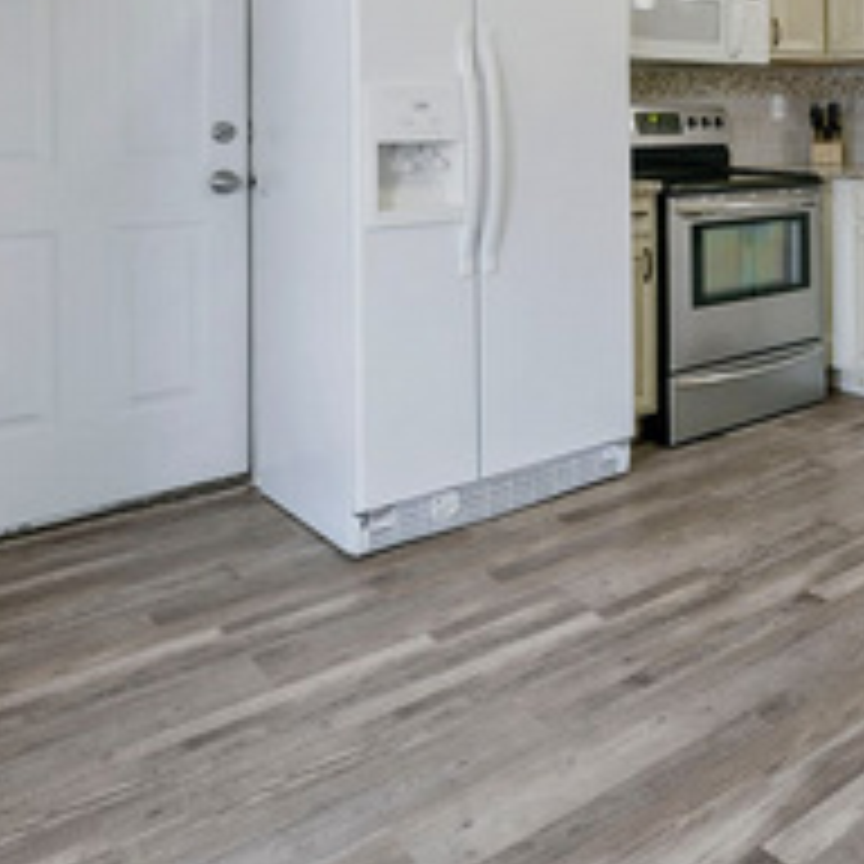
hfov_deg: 42.5
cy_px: 115
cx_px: 846
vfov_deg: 44.8
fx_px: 960
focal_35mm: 34
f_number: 8
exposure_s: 1/1.67
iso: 64
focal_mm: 12
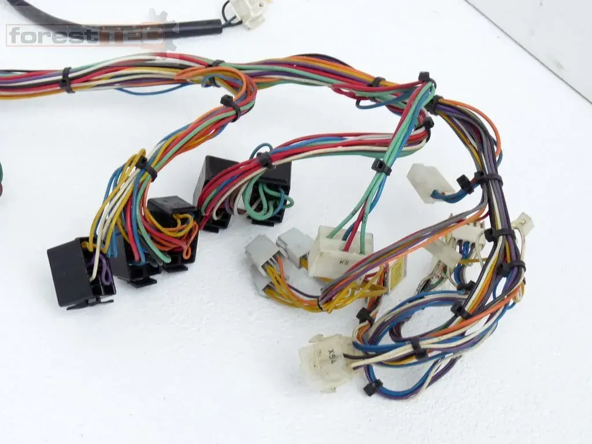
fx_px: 1419
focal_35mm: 83
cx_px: 296
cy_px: 222
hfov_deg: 23.6
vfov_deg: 17.8
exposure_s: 1/100
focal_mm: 10.4
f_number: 4
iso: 100
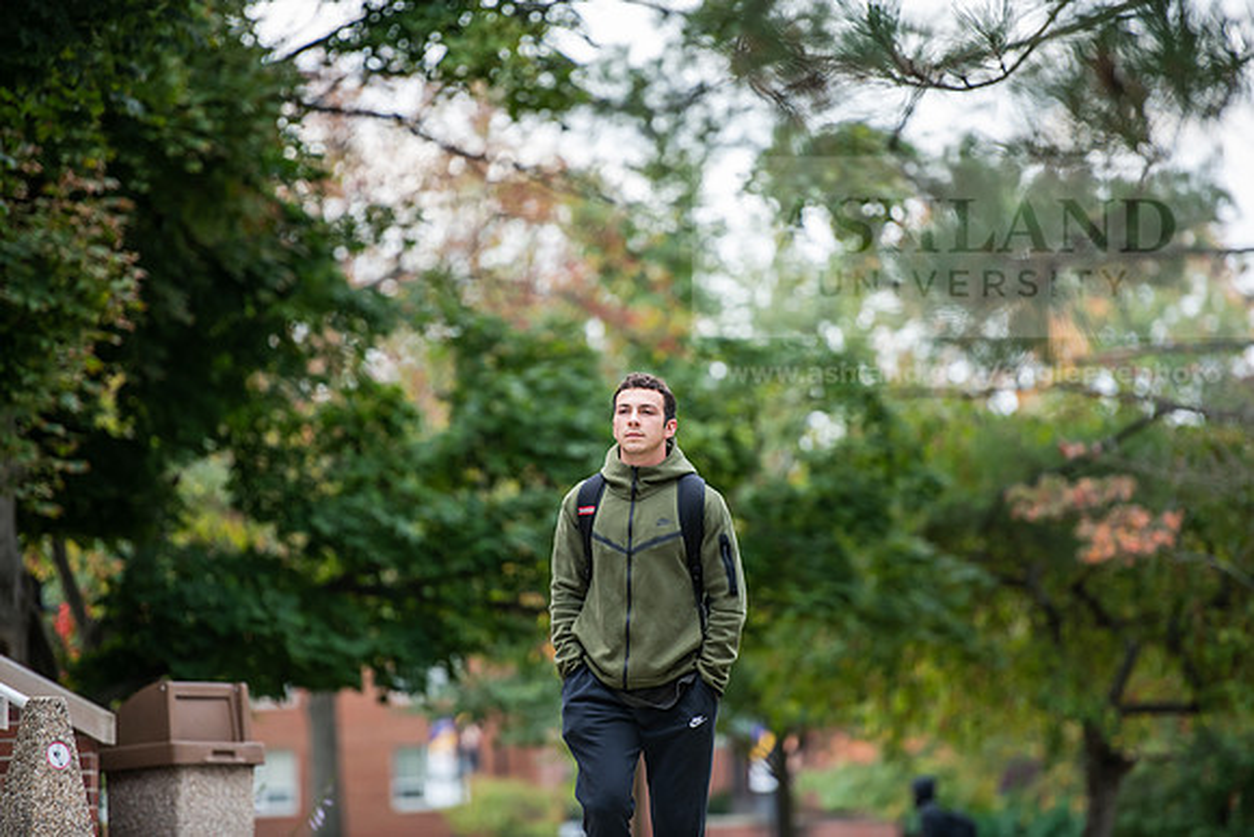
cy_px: 418
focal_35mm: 200
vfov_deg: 6.9
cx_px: 627
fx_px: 6968
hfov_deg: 10.3
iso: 400
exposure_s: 1/250
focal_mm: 200
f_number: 2.8
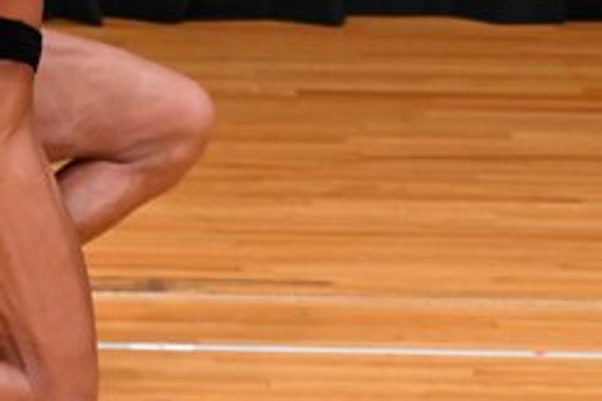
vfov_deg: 1.3
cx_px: 67
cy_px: -108
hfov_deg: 1.9
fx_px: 18142
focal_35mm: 1085
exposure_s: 1/400
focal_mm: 230
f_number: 5.6
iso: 3200
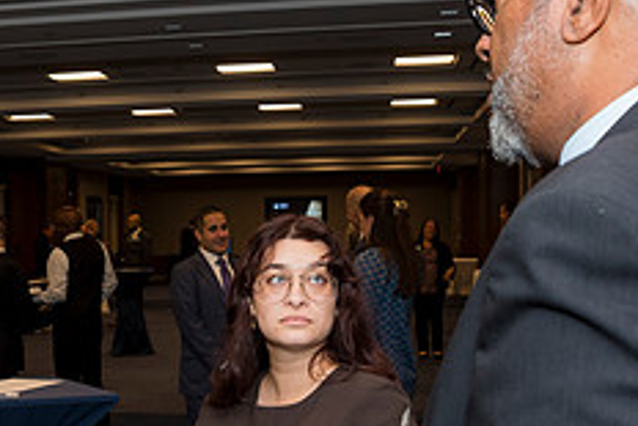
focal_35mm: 60
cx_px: 85
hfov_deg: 32.0
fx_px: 1064
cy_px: 397
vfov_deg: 22.0
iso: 800
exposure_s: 1/125
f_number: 5
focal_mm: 24
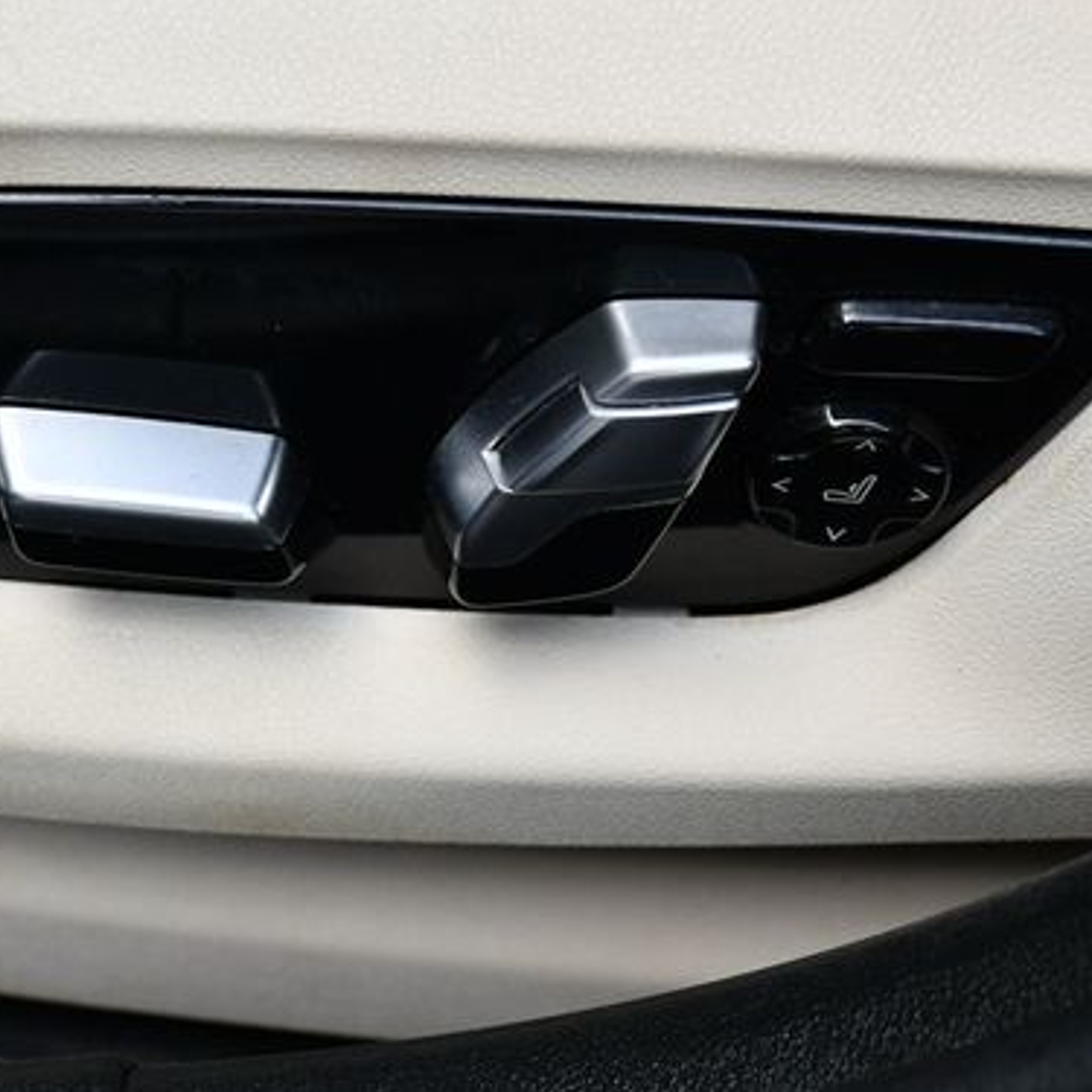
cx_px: 399
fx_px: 3319
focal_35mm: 93
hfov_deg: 18.6
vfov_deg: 18.7
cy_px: 472
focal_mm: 32
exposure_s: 1/250
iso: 400
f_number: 5
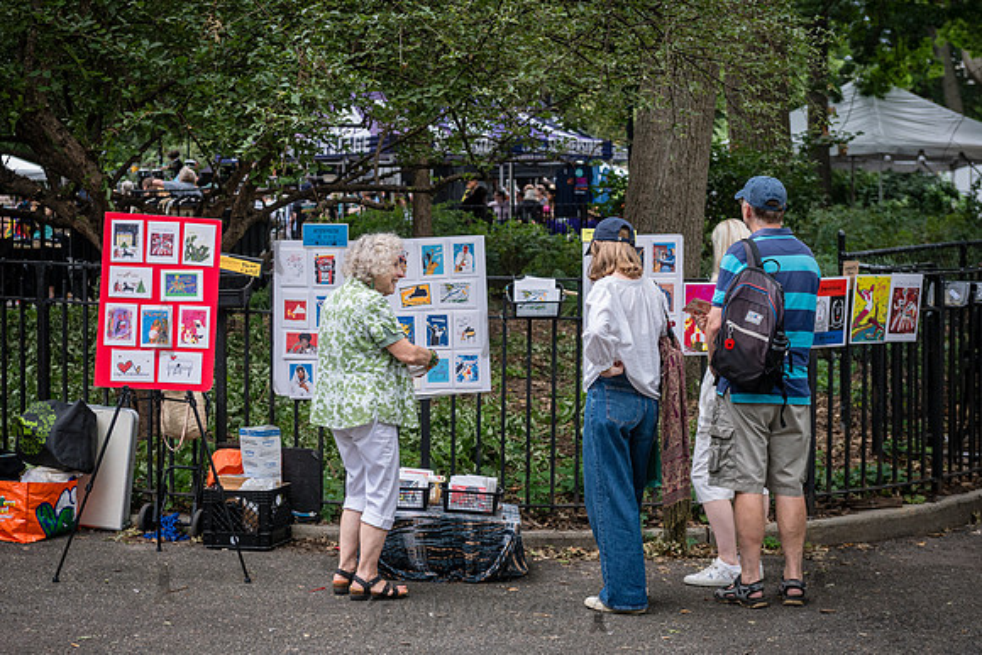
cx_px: 456
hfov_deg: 29.8
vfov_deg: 20.1
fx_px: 1844
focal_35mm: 68
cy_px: 274
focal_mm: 58
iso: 500
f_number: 4
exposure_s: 1/400
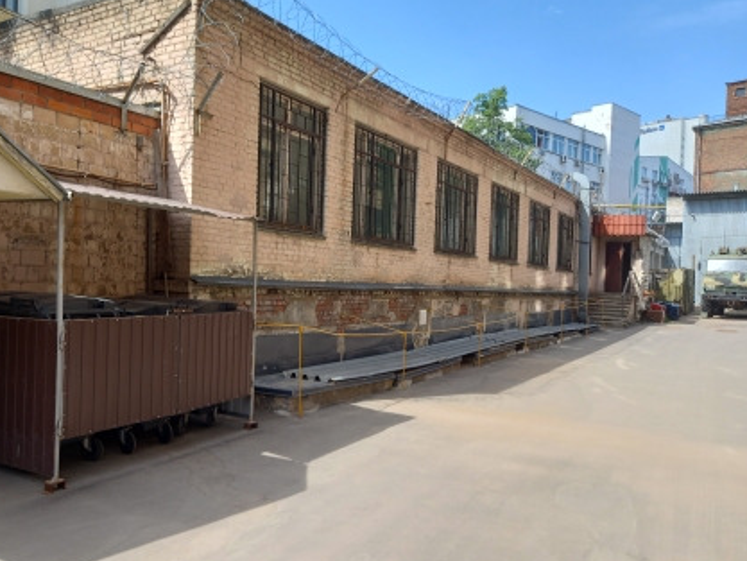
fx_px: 648
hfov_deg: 59.7
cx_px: 324
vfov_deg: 46.8
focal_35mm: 30
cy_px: 289
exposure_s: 1/334
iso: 25
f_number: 2
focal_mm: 4.6
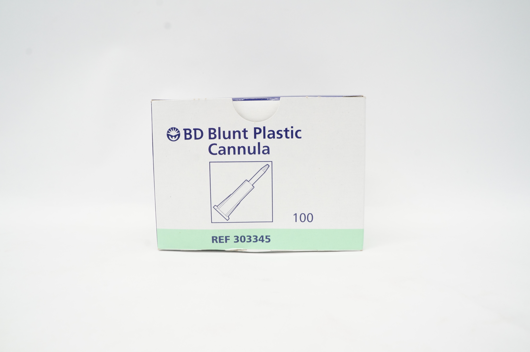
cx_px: 265
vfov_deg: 47.8
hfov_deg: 67.4
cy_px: 176
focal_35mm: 27
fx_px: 397
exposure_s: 1/20
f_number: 11
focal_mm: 18
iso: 800
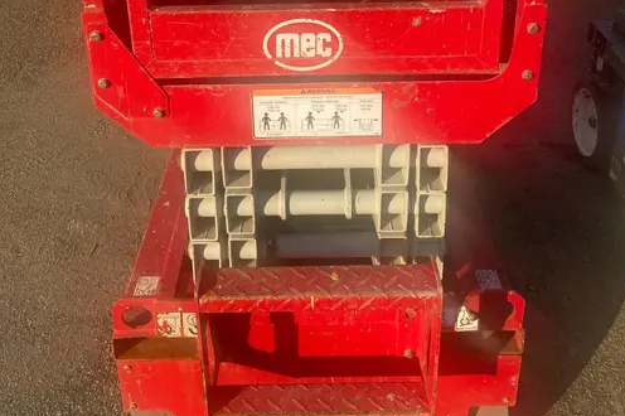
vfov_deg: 31.3
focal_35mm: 40
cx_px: 304
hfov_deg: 48.5
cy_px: 16
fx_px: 694
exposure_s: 1/1504
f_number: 1.8
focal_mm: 4.25
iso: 32
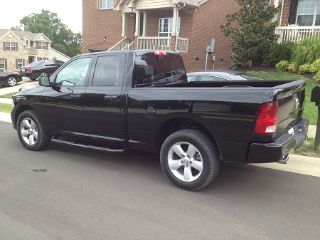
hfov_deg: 52.7
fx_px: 323
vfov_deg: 40.7
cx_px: 160
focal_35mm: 35
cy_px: 120
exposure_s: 1/145
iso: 50
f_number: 2.4
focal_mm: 4.28
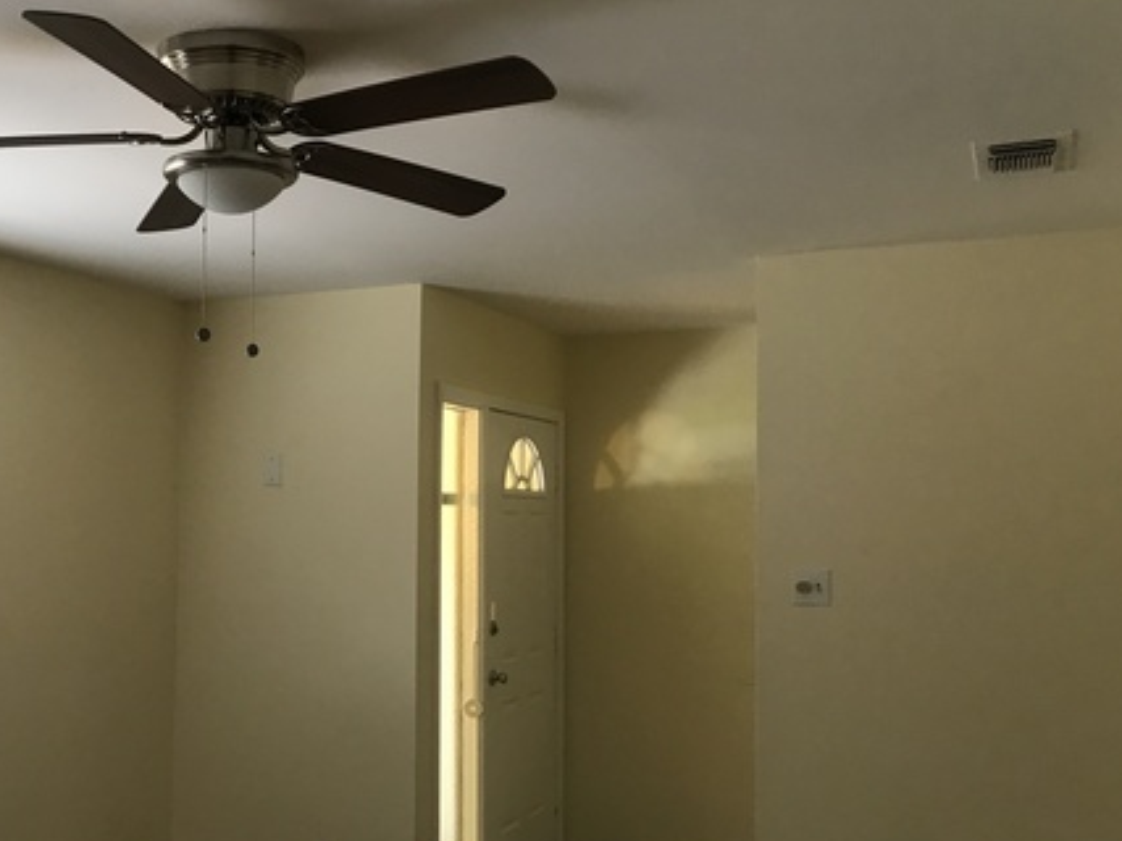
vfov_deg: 34.2
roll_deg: -2.5
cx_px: 321
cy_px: 502
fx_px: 1361
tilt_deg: +2.3
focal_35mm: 42
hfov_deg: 43.7
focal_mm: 3.99
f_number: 1.8
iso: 40
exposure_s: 1/24
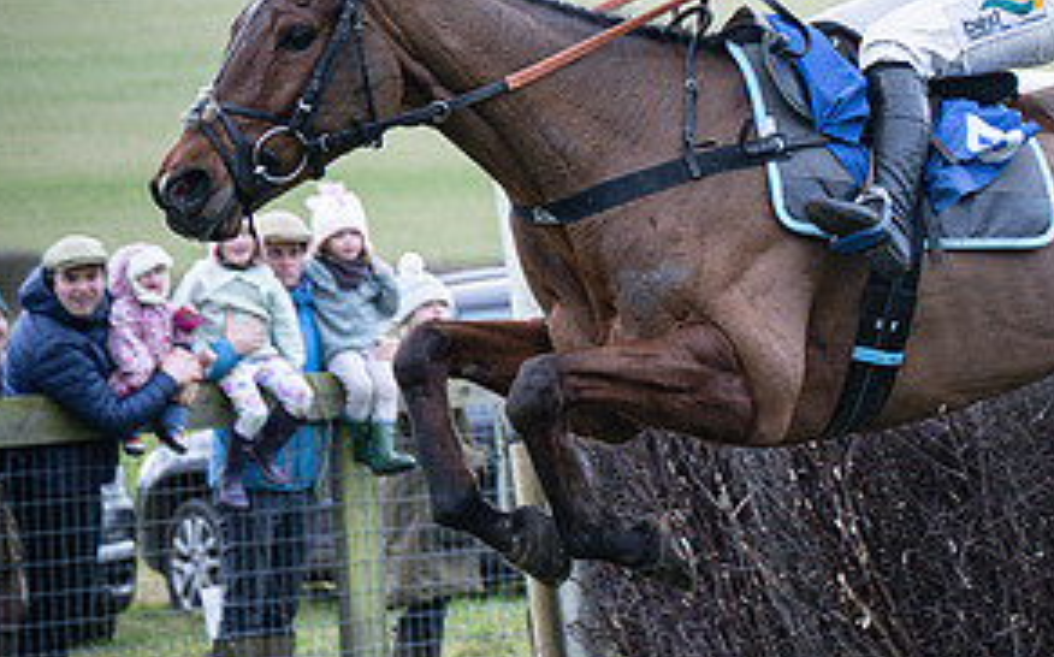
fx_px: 6975
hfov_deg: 8.4
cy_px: 58
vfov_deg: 5.4
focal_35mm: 243
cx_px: 1726
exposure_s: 1/2000
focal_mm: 70
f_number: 2.8
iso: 800
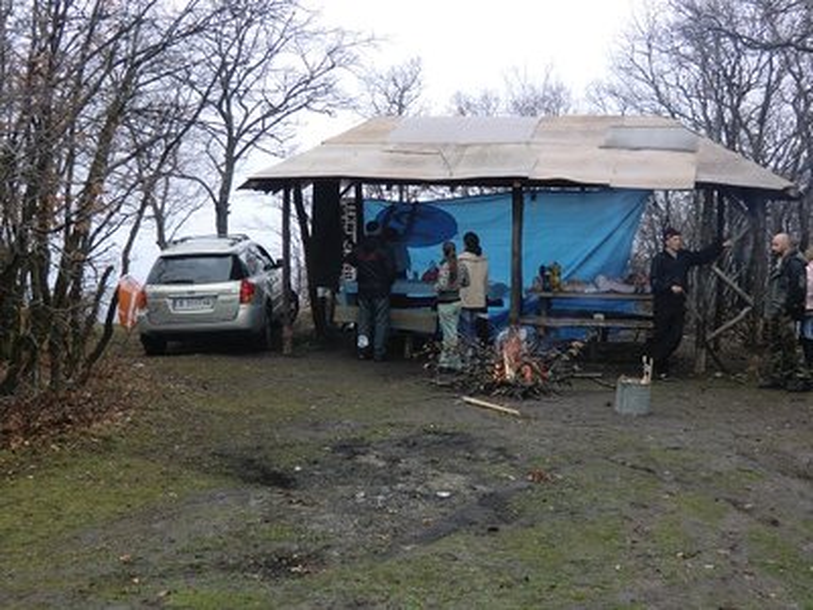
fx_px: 1104
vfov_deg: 30.9
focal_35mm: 47
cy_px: 305
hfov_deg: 40.4
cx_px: 406
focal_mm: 8.4
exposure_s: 1/60
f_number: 4
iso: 64
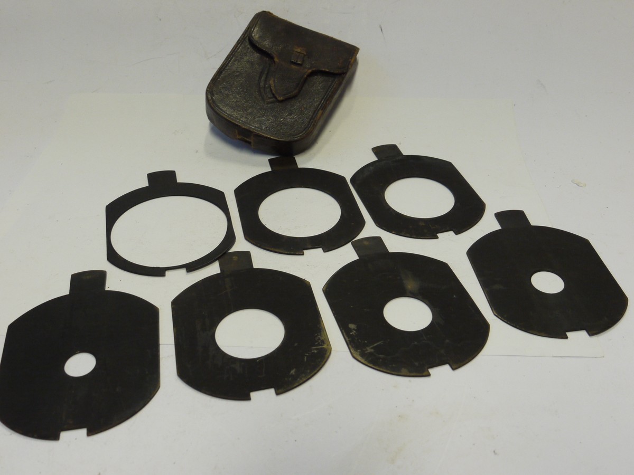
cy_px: 238
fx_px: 659
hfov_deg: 51.4
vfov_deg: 39.7
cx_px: 317
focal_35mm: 36
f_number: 8
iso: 800
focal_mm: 18
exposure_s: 1/60
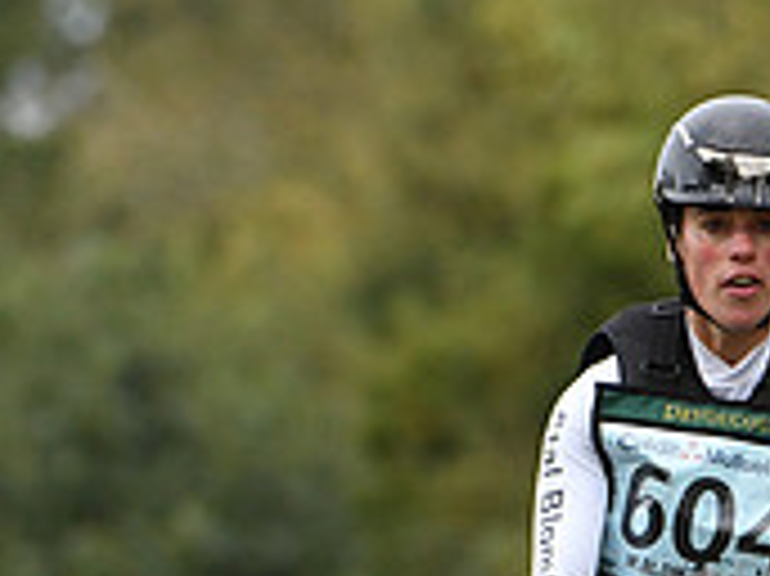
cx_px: 687
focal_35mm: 1470
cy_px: 1148
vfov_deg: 1.0
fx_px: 32676
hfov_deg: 1.3
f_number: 5.6
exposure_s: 1/1000
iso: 1400
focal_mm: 300
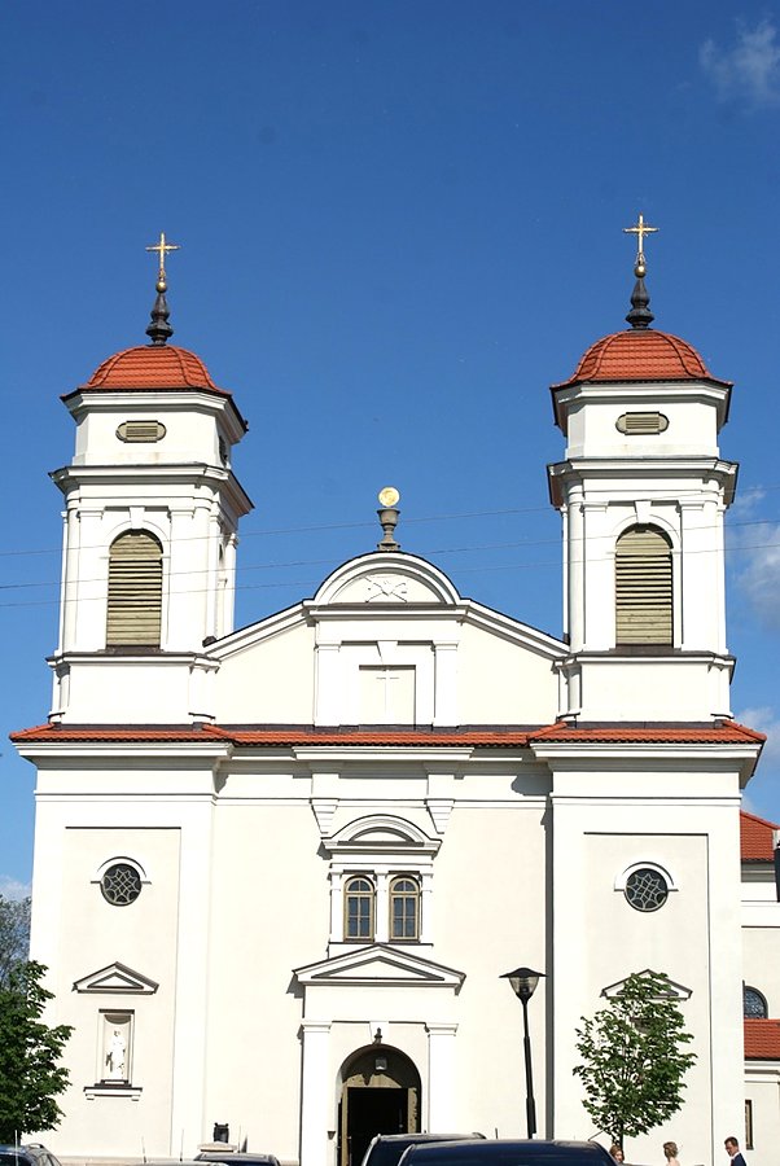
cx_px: 390
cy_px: 583
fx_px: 2432
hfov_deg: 18.2
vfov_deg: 27.0
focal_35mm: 75
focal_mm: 50
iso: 100
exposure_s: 1/500
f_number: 9
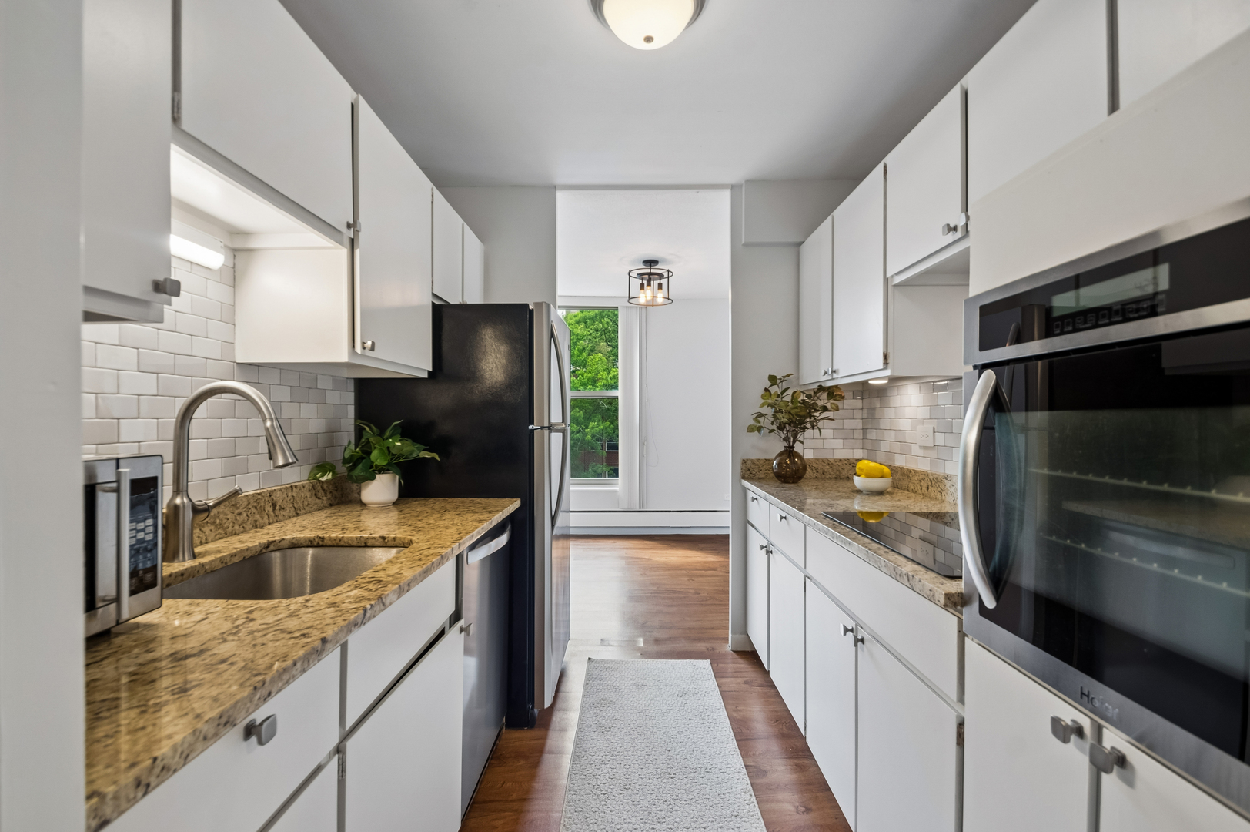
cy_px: 416
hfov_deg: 100.4
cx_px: 625
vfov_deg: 77.2
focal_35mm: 15
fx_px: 520
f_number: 8
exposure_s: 1/25
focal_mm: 10
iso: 400
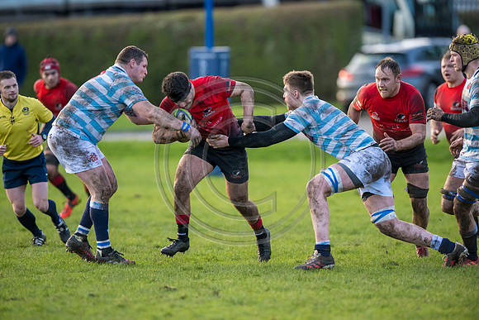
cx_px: 240
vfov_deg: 3.4
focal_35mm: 400
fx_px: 5323
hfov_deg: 5.2
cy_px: 160
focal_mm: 400
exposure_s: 1/2000
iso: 2000
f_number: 3.5
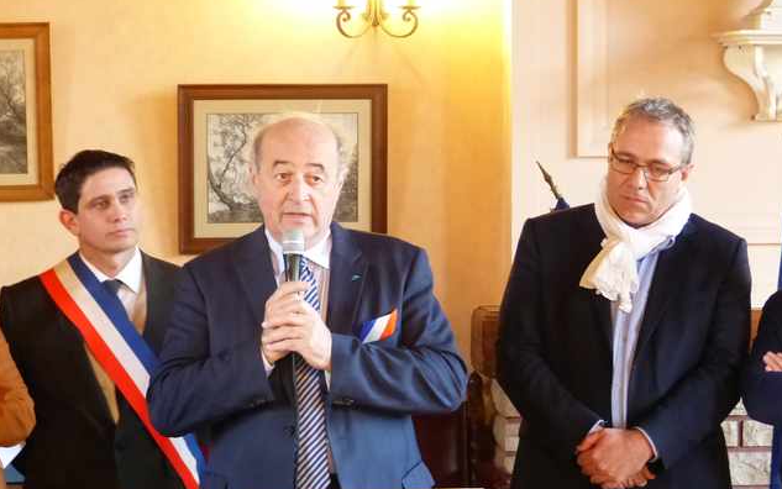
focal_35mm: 105
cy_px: 262
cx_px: 392
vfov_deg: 12.5
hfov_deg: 19.8
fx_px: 2238
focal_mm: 16.4
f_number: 2.8
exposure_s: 1/20
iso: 800
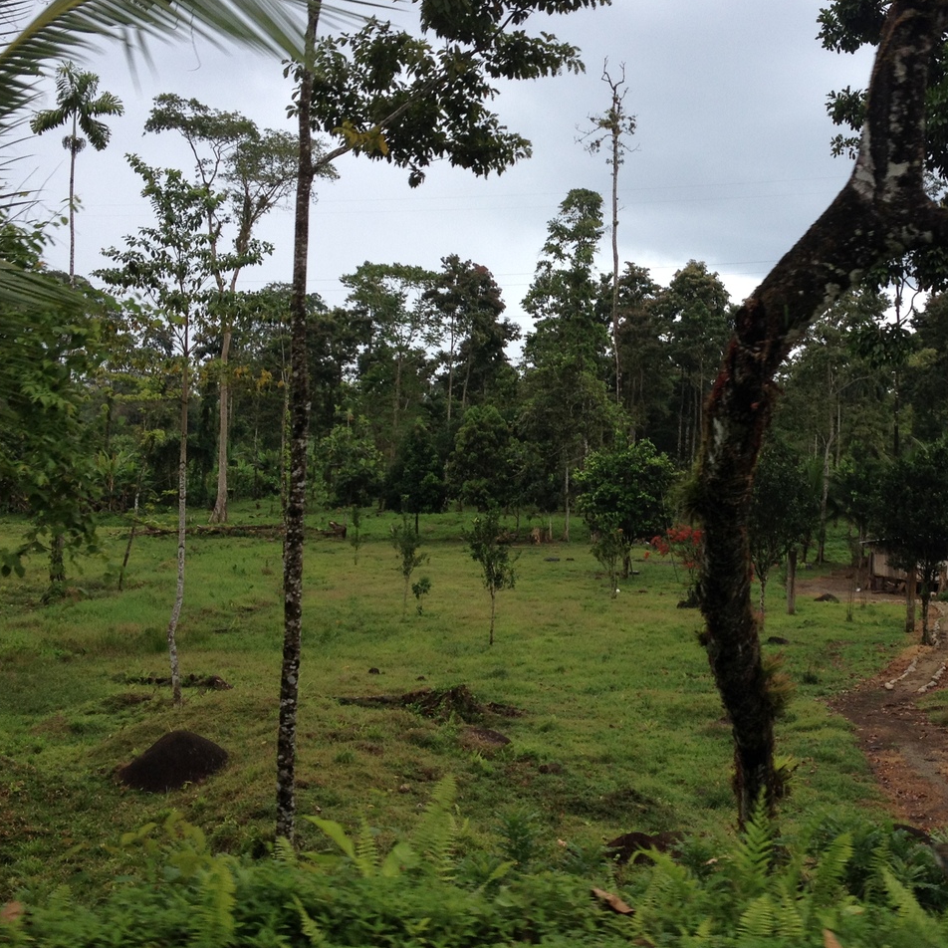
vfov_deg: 32.8
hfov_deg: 32.4
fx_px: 1611
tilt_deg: -0.7
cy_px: 419
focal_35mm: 52
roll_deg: +1.6
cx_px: 654
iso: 50
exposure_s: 1/627
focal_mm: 4.28
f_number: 2.4
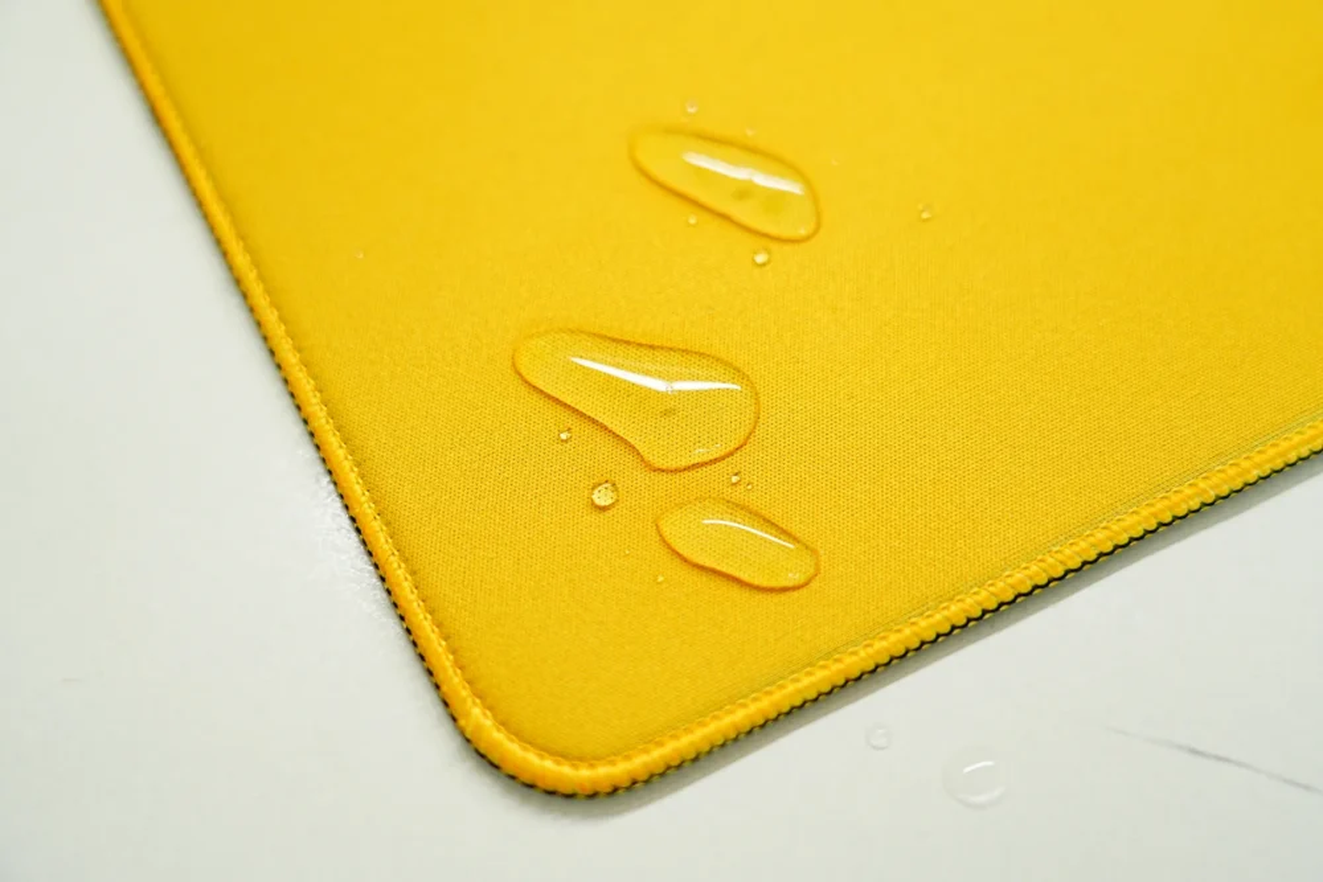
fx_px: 2389
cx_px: 662
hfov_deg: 31.0
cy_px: 441
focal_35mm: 65
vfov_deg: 20.9
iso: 1250
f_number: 4
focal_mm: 65
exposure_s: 1/50
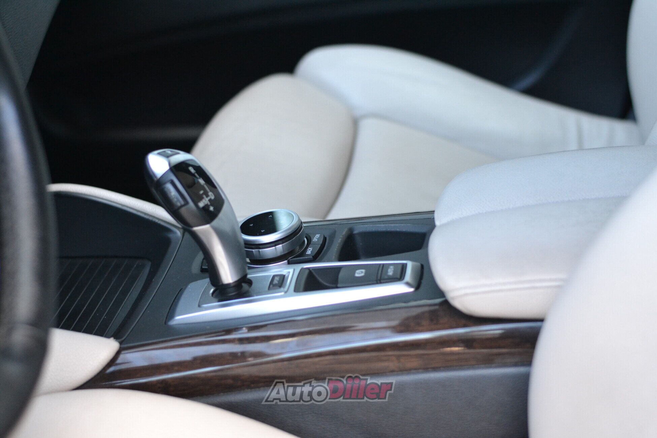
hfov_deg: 27.0
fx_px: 1369
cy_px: 219
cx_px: 328
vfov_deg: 18.2
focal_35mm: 75
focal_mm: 50
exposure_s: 1/500
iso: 1600
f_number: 2.8
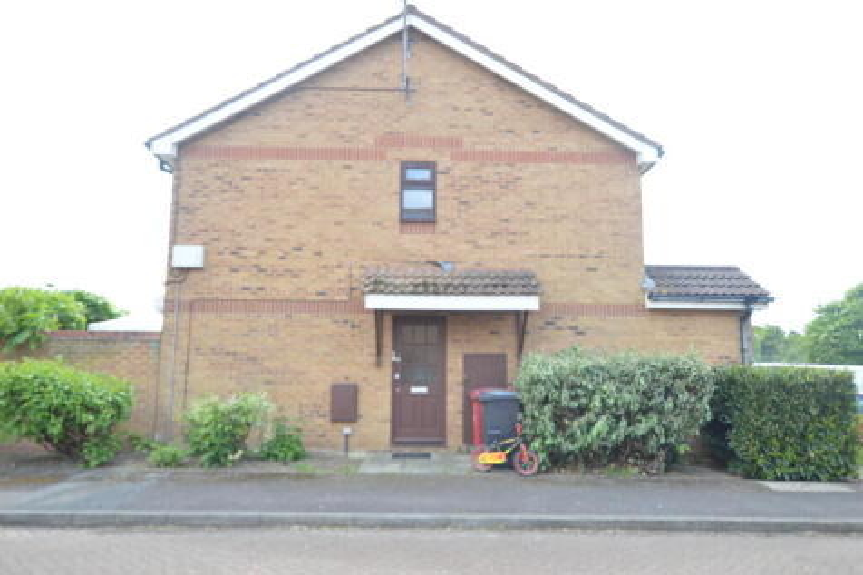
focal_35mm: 24
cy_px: 288
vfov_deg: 53.1
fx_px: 575
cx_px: 432
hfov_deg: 73.8
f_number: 4.5
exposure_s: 1/80
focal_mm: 16
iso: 100
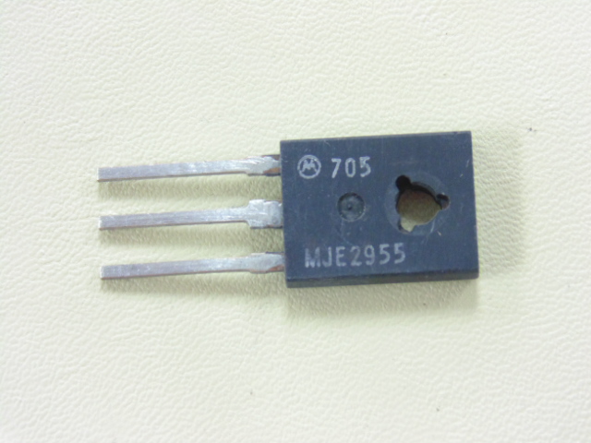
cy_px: 222
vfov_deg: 12.5
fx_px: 2032
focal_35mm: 119
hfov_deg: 16.6
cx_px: 296
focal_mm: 21.3
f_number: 4.8
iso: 400
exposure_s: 1/13
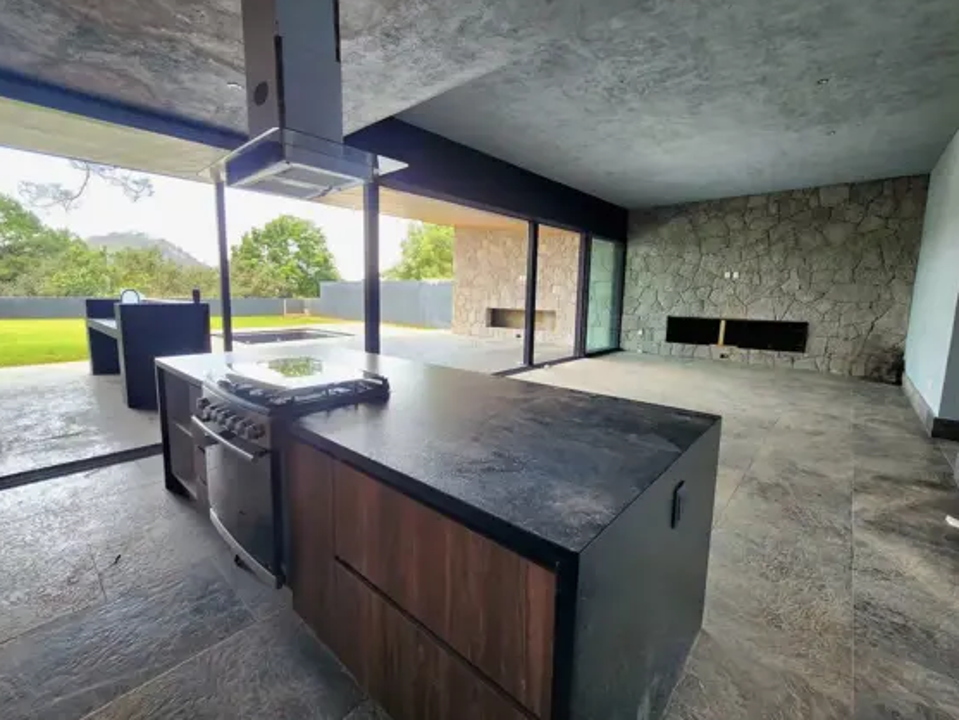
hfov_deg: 102.0
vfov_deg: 85.7
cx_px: 458
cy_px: 350
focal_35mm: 14
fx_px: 388
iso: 64
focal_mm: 2.2
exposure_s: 1/60.2
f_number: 2.2
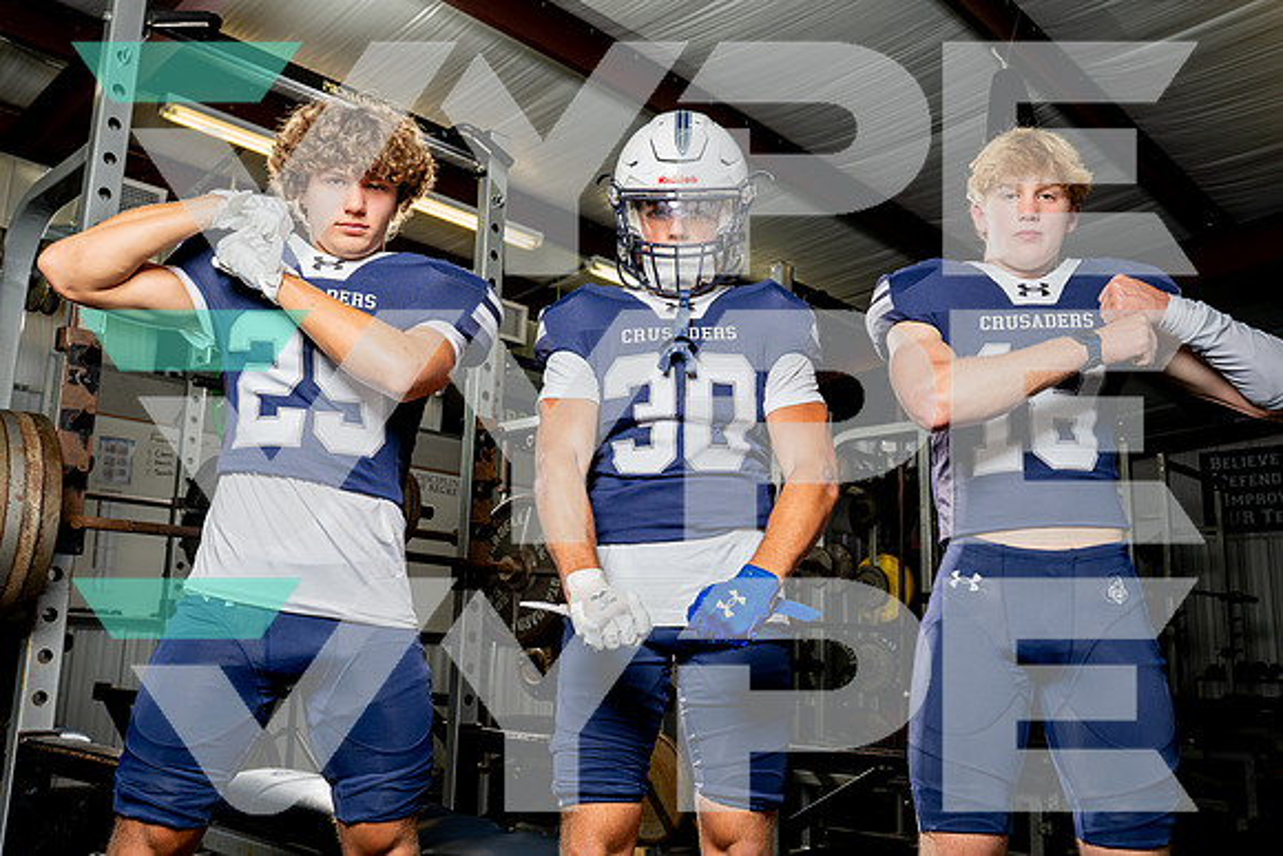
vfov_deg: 41.6
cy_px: 425
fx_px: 1128
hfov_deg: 59.3
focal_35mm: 32
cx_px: 634
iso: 250
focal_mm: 30
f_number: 5.6
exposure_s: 1/250
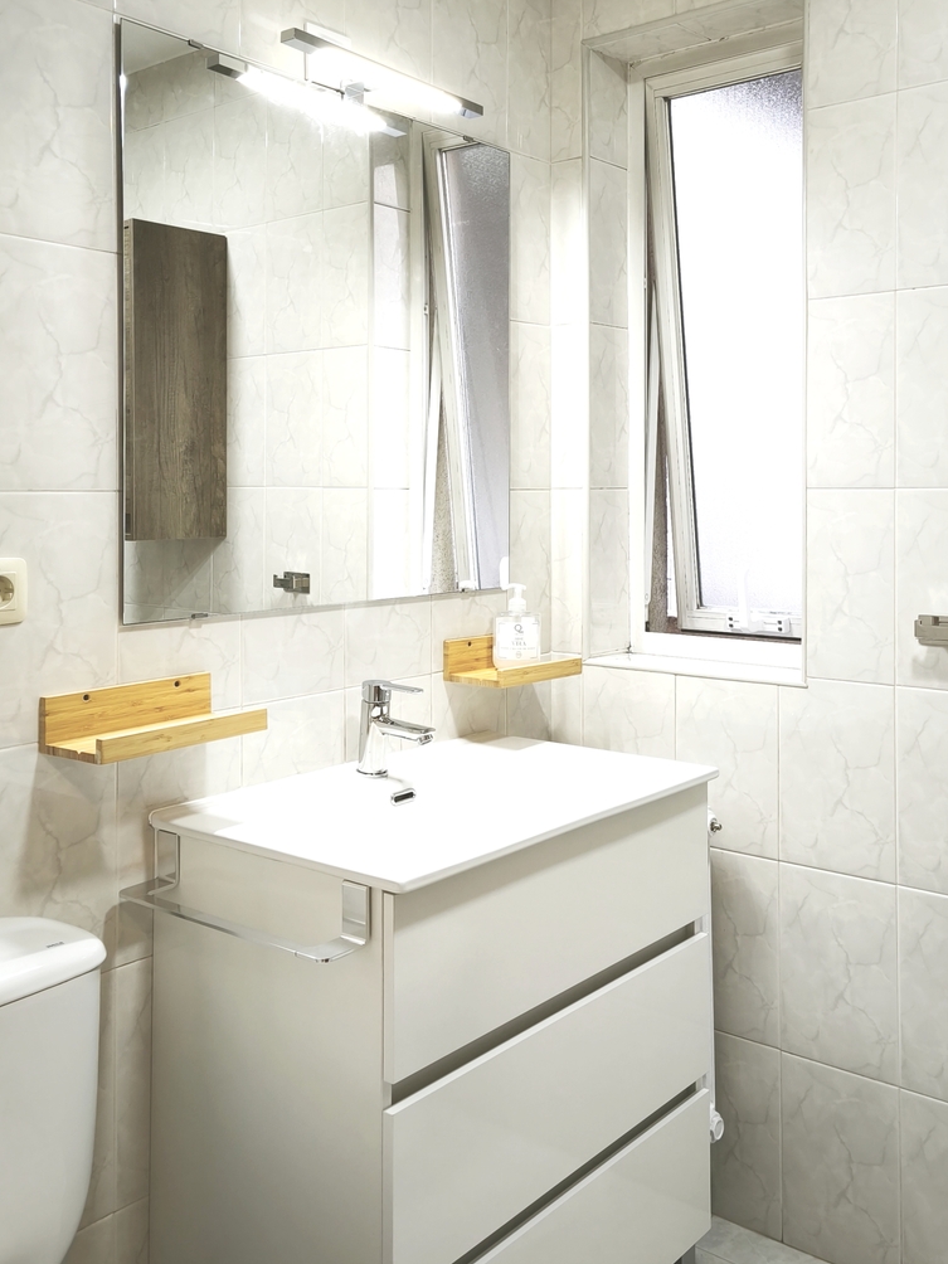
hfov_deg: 42.9
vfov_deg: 55.0
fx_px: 1205
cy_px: 517
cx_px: 529
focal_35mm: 33
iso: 125
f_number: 1.7
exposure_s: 1/50
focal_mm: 5.35
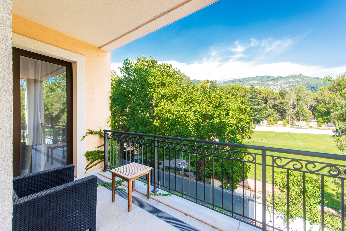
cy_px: 116
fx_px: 135
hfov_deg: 104.2
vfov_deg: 81.2
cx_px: 173
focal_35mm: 14
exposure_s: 1/30
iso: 100
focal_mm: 14
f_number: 5.6
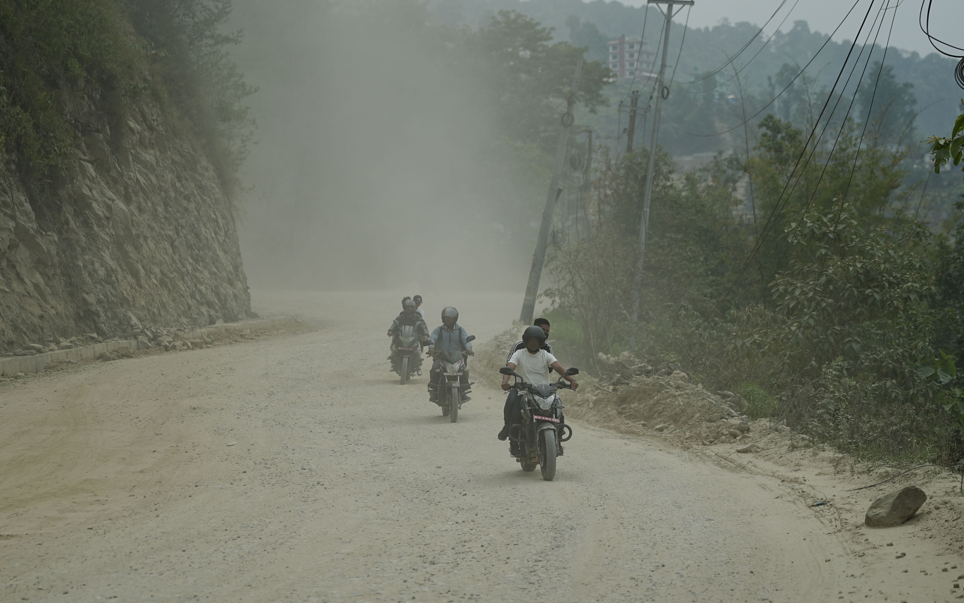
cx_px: 483
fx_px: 2837
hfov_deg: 19.3
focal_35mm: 108
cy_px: 302
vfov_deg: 12.1
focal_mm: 70
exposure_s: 1/3200
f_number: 2.8
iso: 100
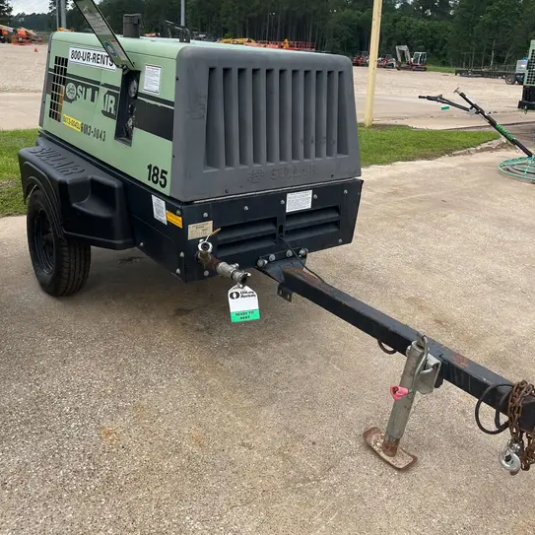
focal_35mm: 31
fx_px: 542
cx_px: 266
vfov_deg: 51.5
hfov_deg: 52.5
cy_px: 176
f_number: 1.6
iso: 50
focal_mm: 5.1
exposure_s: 1/1957
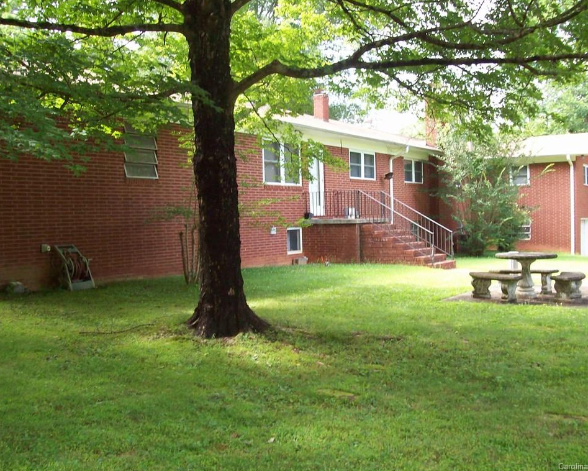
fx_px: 661
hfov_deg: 47.9
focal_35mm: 38
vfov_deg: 39.2
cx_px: 312
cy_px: 234
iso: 200
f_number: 2.7
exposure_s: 1/159
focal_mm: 6
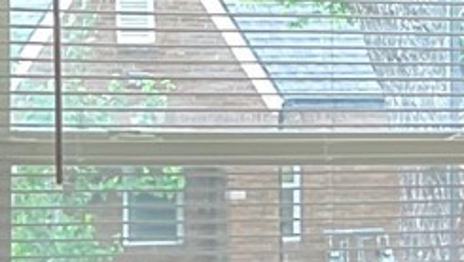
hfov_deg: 8.4
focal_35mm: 248
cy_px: 273
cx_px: 803
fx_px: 3052
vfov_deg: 4.9
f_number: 1.8
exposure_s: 1/60
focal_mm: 3
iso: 80
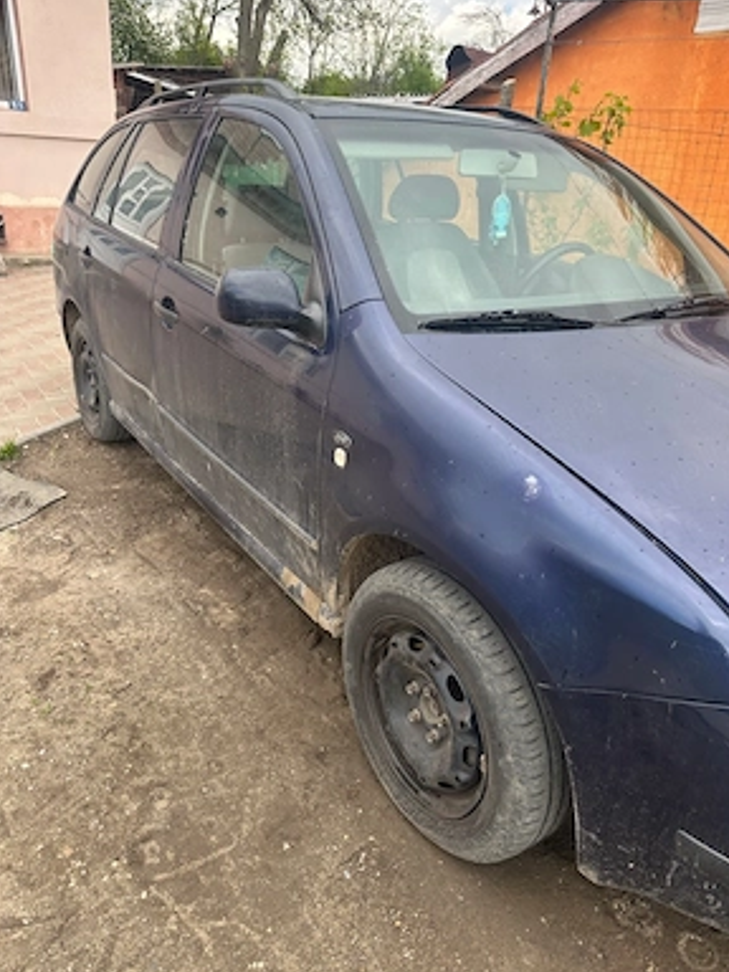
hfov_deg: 54.9
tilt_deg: -20.7
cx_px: 375
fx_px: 702
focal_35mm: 25
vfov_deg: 69.4
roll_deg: -3.0
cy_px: 481
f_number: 1.78
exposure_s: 1/803
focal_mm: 6.86
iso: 80
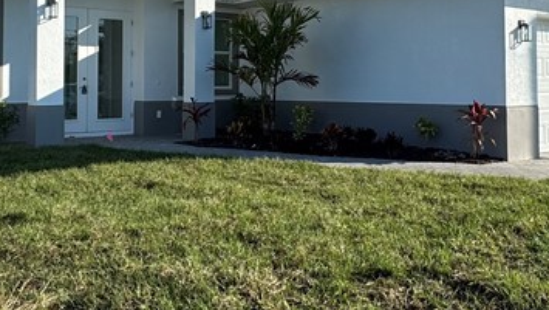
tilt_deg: +1.5
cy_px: 65
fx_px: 641
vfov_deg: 26.7
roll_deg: +0.1
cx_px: 272
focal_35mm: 44
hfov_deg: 46.4
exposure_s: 1/1672
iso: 50
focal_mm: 2.22
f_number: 2.2
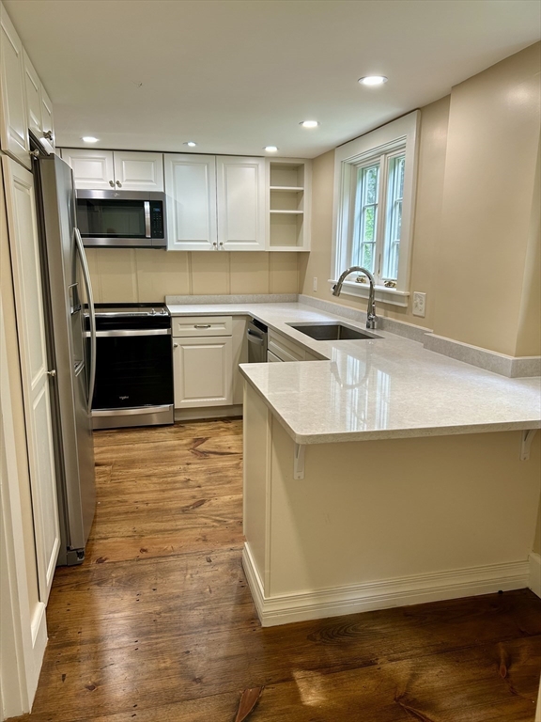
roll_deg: +0.4
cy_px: 361
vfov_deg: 67.3
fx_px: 542
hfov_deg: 53.1
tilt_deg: -11.5
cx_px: 270
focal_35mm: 26
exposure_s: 1/65
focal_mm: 5.7
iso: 50
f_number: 1.5
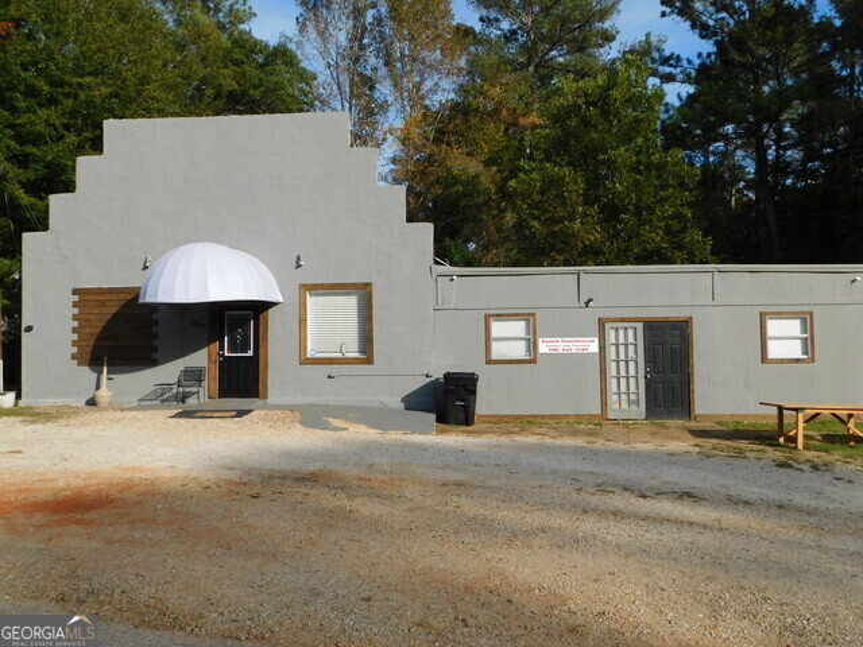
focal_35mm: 30
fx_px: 748
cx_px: 432
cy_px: 324
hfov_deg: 60.0
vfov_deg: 46.8
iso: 125
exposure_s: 1/1250
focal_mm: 5.3
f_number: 3.2
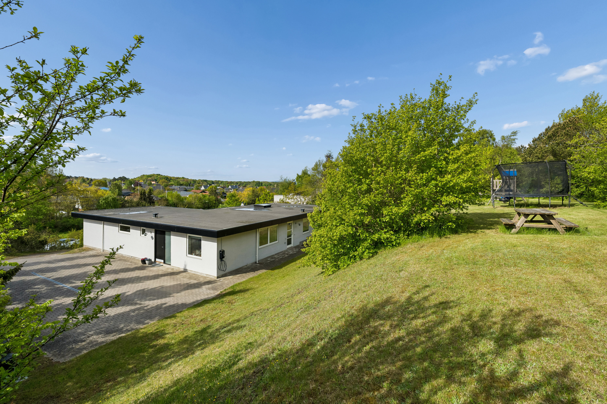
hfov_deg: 96.7
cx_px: 304
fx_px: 270
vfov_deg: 73.7
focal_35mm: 16
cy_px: 202
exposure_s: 1/1600
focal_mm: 16
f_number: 5.6
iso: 200
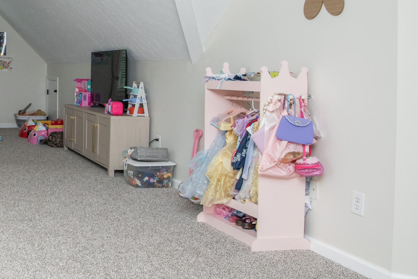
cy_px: 79
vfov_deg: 31.5
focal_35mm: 42
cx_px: -61
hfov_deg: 37.4
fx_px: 488
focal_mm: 16
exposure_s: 1/125
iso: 400
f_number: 9
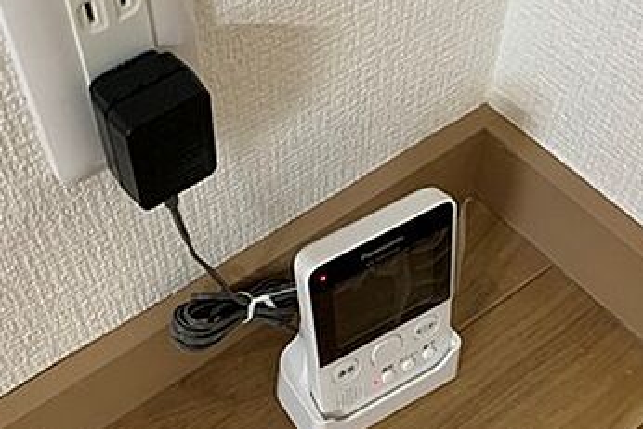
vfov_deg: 26.9
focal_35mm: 50
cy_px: 279
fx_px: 893
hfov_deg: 39.6
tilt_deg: -55.6
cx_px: 297
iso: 400
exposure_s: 1/37
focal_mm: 4.25
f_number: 1.8
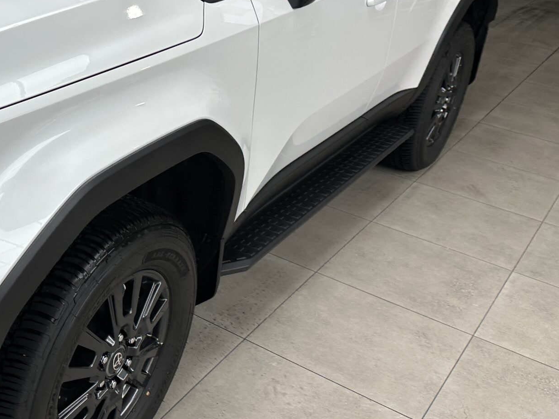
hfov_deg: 36.7
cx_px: 100
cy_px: 162
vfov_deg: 29.0
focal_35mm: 50
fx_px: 808
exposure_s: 1/370
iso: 80
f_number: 1.78
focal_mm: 6.86
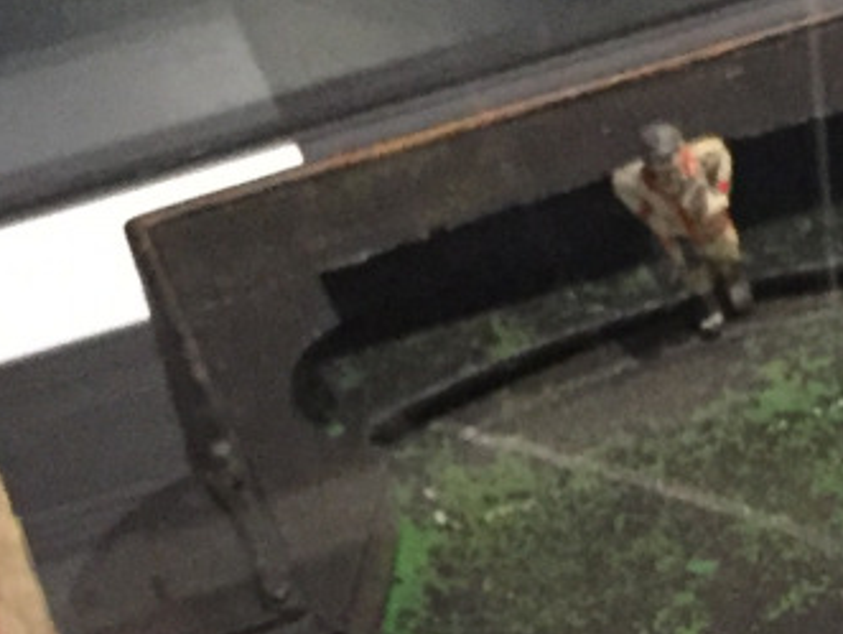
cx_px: 828
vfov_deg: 10.3
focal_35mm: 140
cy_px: 886
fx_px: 3413
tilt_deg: -49.7
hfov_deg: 13.9
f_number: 2.2
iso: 320
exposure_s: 1/17
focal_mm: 4.15
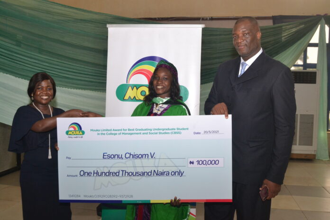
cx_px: 165
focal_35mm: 34
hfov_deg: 55.1
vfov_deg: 38.4
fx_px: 316
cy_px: 110
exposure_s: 1/160
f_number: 6.3
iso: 1600
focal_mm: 23
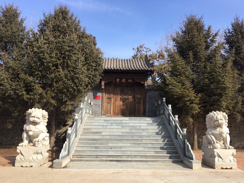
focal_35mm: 29
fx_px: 204
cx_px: 122
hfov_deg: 61.7
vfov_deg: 48.2
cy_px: 92
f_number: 2.2
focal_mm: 4.15
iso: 25
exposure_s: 1/793
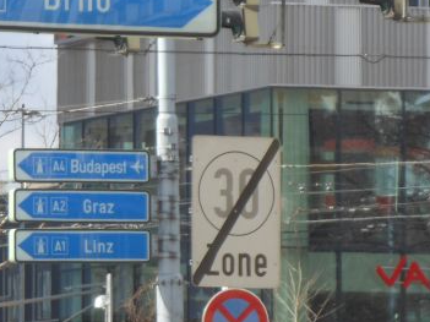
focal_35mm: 499
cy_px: 98
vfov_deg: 3.0
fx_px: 6196
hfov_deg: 4.0
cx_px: 159
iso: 80
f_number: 5.8
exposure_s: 1/200
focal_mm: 39.1
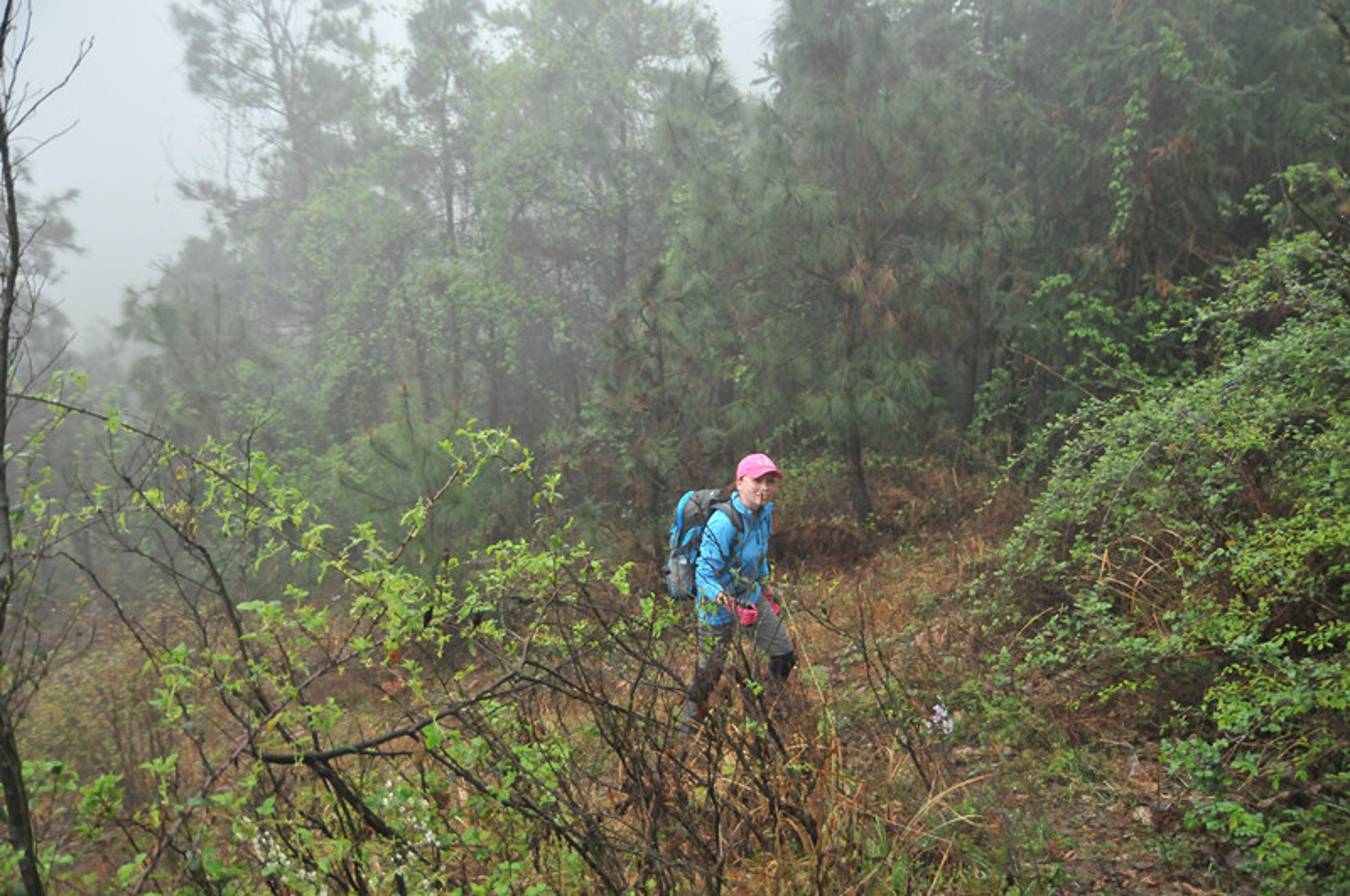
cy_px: 448
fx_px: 1236
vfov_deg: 39.9
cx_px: 675
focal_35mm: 33
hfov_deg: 57.3
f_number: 2.8
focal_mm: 22
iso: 1250
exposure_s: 1/1600
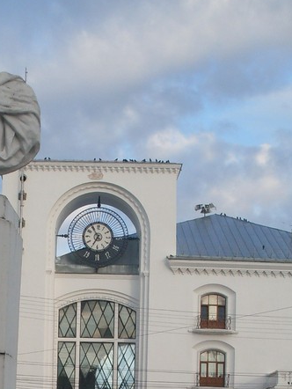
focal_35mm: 88
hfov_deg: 16.7
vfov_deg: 21.4
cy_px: 397
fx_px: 989
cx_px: 72
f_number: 8.4
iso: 80
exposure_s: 1/90
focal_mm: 6.3
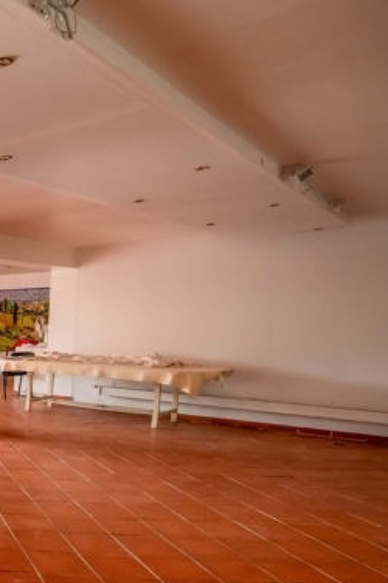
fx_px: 517
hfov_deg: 28.0
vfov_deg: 57.6
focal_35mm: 32
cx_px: -191
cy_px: 382
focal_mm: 10
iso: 400
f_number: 6.3
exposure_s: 1/50
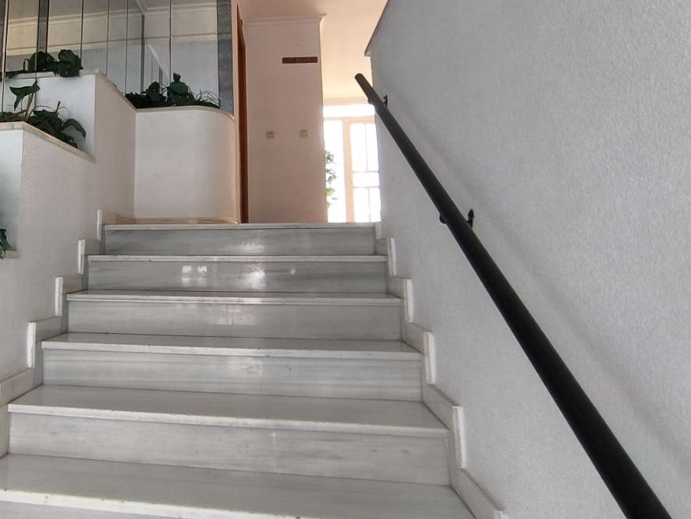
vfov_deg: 50.6
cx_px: 173
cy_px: 180
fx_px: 539
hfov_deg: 61.7
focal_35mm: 27
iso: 80
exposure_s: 1/100
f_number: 2.2
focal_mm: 1.65
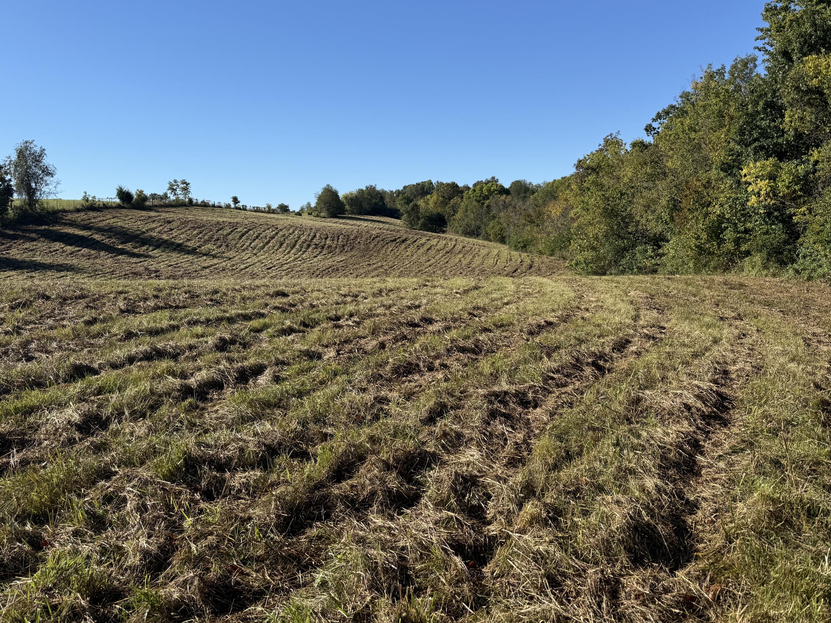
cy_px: 254
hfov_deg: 61.6
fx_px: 696
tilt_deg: -1.5
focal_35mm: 29
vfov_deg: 48.0
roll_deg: +1.2
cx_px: 401
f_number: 1.78
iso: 80
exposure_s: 1/4405
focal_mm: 6.76
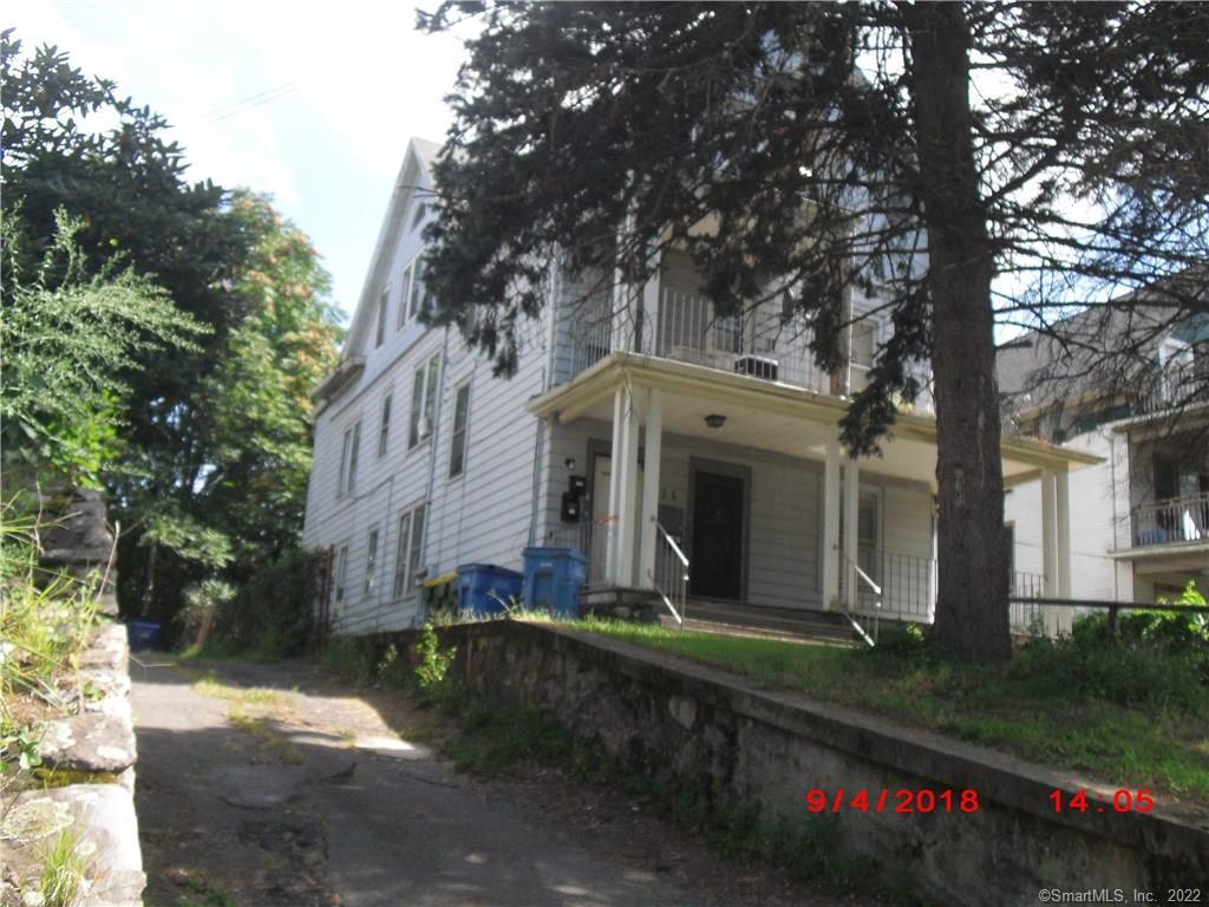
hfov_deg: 51.4
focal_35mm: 36
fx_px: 1257
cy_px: 454
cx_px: 604
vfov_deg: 39.7
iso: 200
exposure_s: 1/125
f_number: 7.8
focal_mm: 6.3
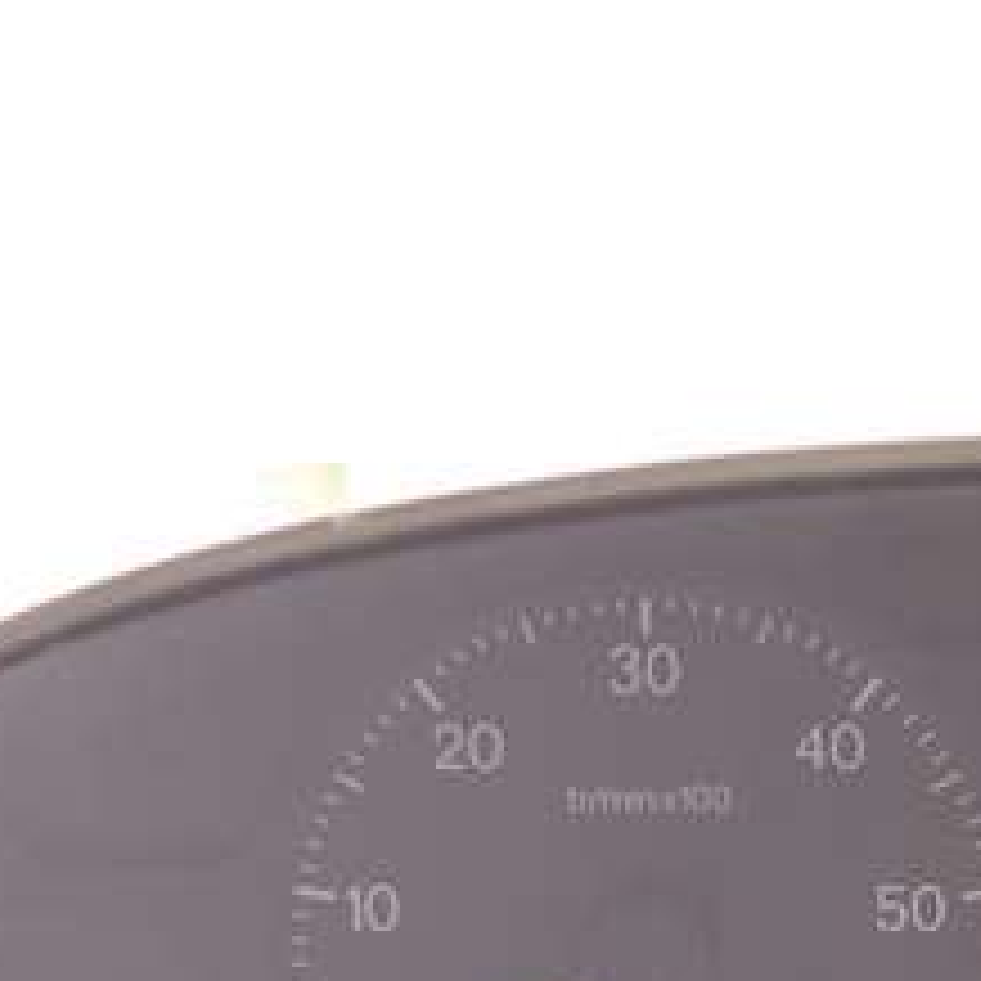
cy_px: 1112
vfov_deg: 14.2
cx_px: 1192
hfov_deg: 14.1
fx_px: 3847
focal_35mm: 120
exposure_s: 1/50
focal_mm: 14.75
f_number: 2.8
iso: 200
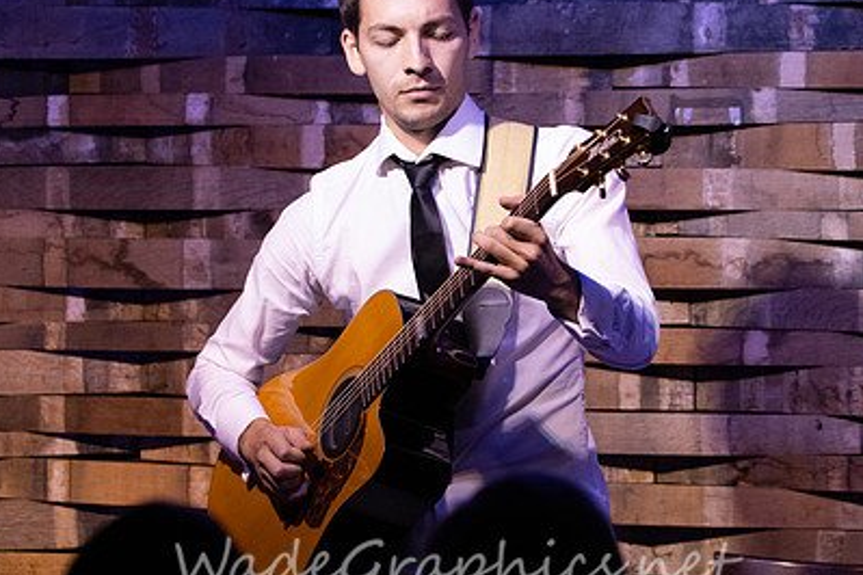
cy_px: 284
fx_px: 8366
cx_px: 441
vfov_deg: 3.9
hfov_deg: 5.9
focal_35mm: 349
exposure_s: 1/125
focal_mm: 240
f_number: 6.3
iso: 6400
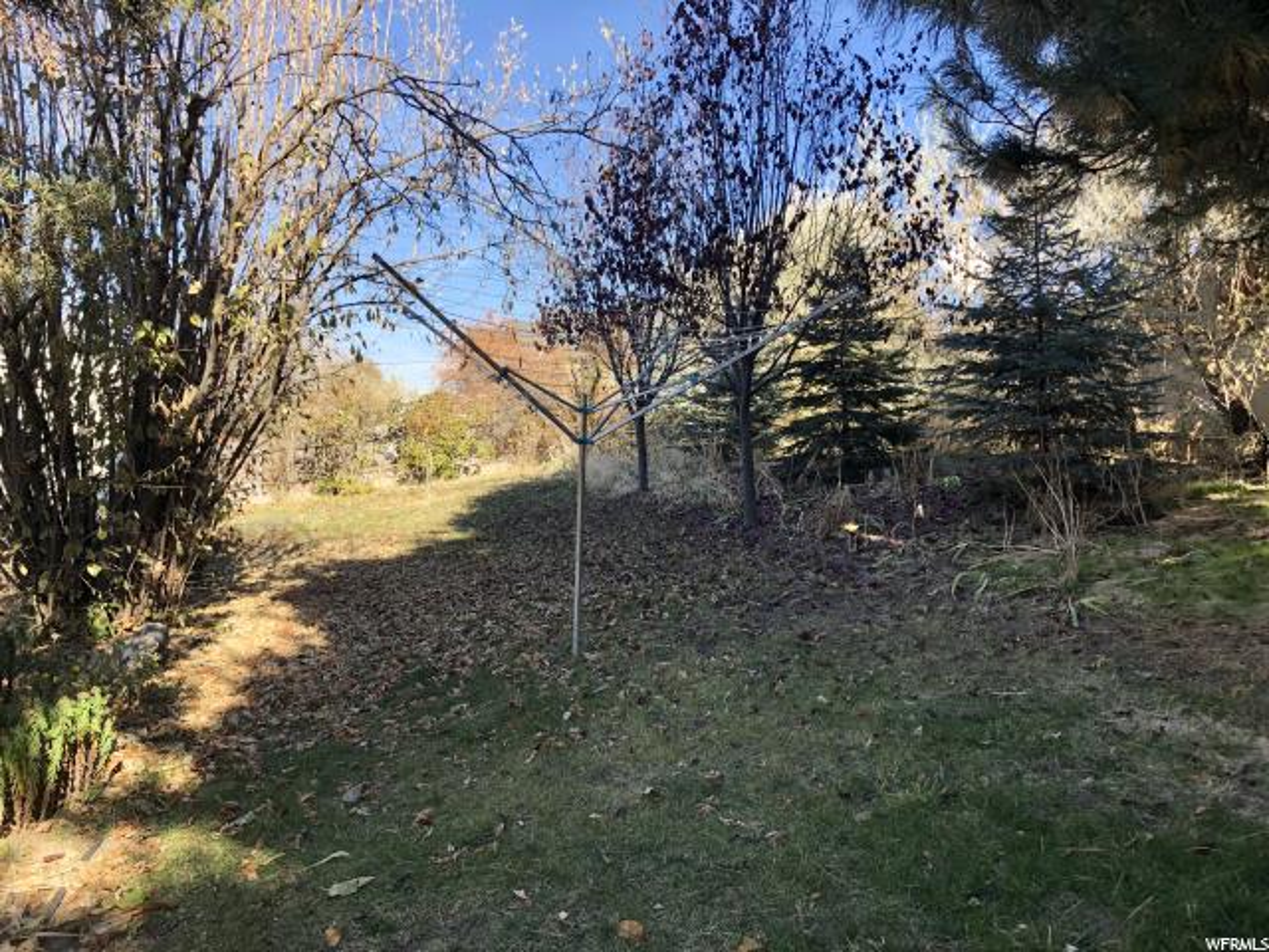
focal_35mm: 28
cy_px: 476
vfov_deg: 49.7
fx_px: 1026
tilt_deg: -1.8
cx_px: 634
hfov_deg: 63.4
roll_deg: -2.2
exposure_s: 1/390
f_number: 1.8
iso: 20
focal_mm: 3.99
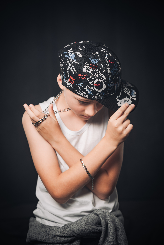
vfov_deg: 34.5
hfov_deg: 23.4
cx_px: 82
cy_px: 122
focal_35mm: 58
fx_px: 396
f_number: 3.5
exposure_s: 1/160
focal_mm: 58
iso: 250
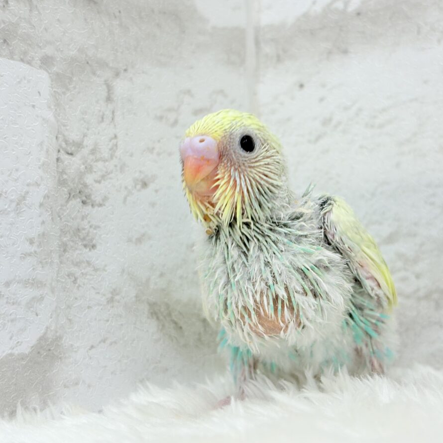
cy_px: 223
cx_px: 259
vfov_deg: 27.7
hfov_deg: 27.7
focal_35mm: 62
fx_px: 898
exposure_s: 1/100
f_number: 1.6
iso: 64
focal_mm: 5.96
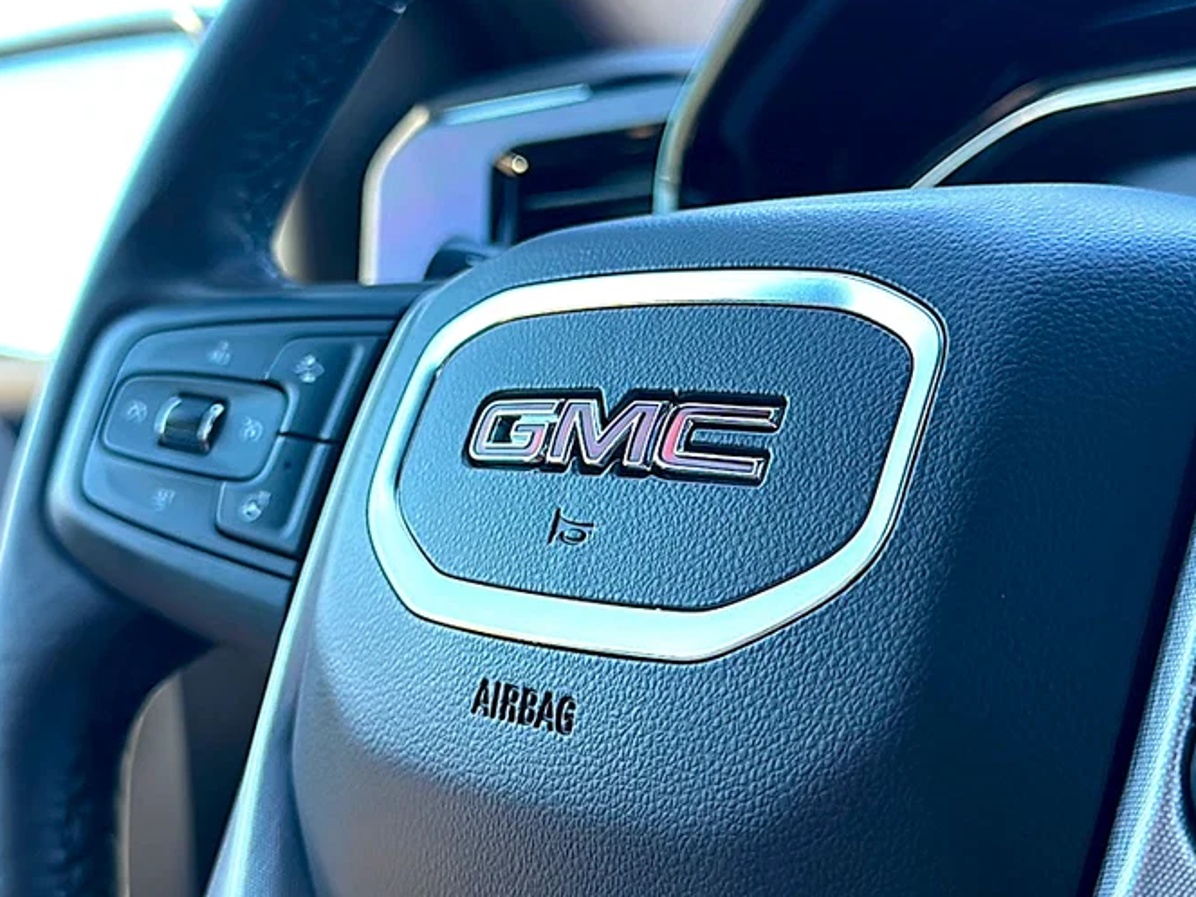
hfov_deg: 49.0
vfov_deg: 37.7
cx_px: 584
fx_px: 1313
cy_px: 448
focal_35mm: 38
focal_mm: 6.86
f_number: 1.78
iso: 100
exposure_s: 1/100
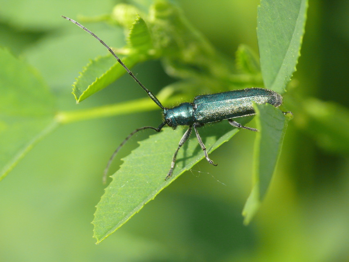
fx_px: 2178
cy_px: 131
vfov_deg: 6.9
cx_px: 174
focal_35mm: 216
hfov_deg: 9.2
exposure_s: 1/500
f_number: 5.6
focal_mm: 45.7
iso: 200
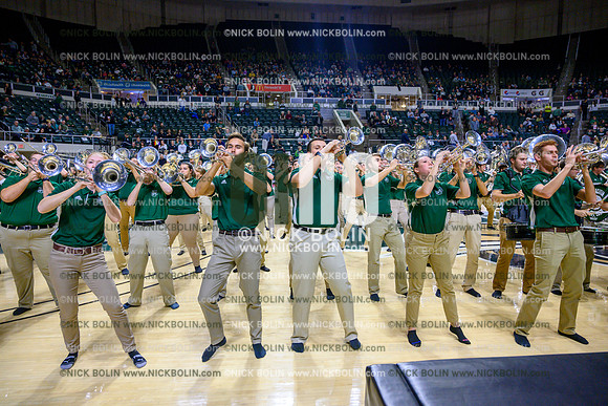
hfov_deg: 73.7
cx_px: 304
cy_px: 203
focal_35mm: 24
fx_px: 405
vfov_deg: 53.2
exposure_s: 1/500
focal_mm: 24
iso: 3200
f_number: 4.5
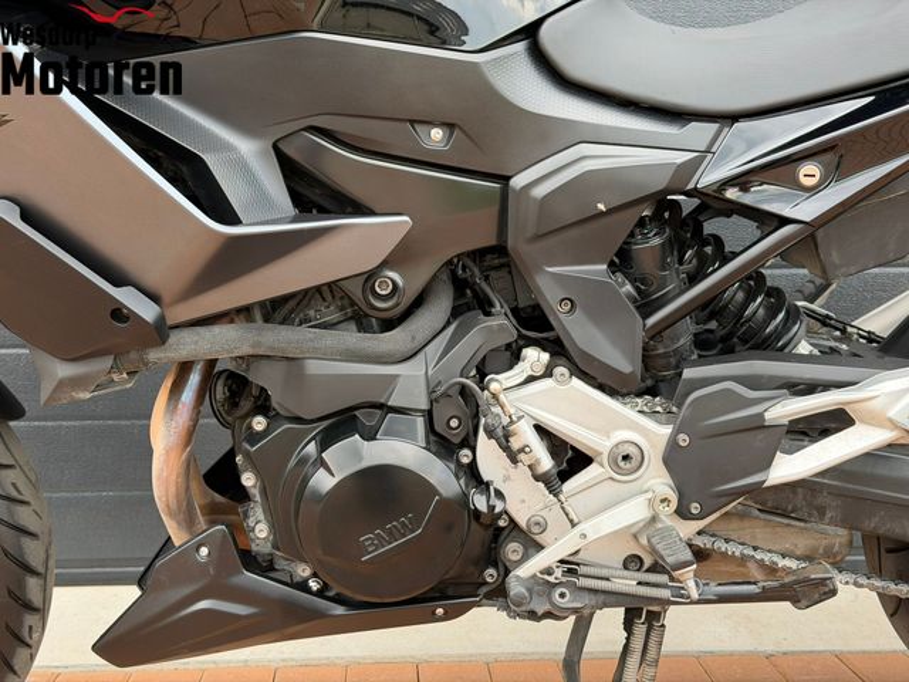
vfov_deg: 30.3
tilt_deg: -9.3
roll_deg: +0.9
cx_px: 454
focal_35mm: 48
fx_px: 1260
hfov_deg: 39.7
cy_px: 341
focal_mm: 6.76
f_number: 1.78
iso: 64
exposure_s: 1/235
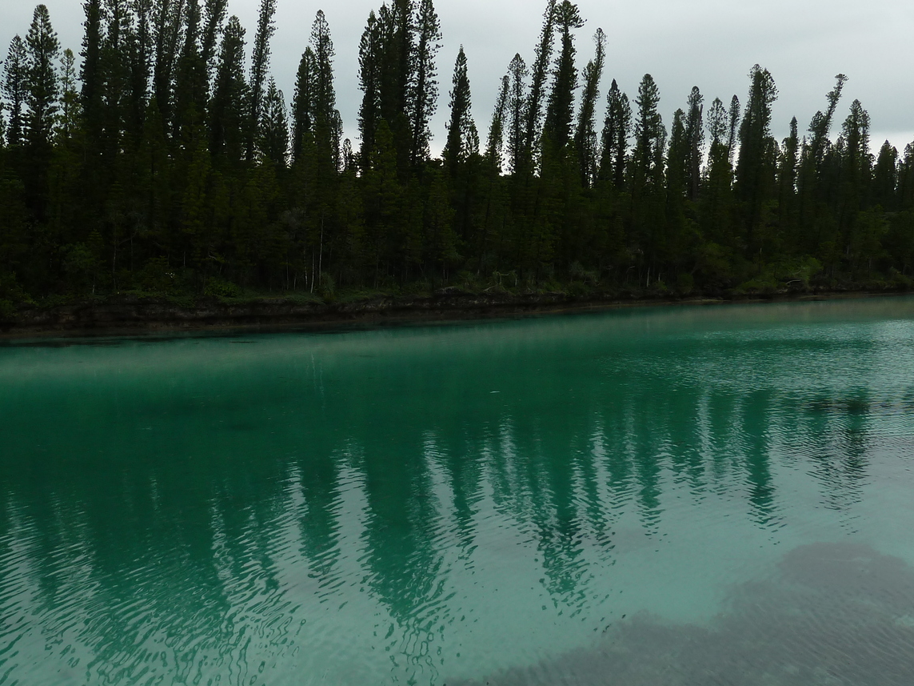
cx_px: 342
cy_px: 295
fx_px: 924
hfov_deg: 52.1
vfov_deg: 40.6
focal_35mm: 35
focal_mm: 4.1
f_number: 3.5
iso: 80
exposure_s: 1/100
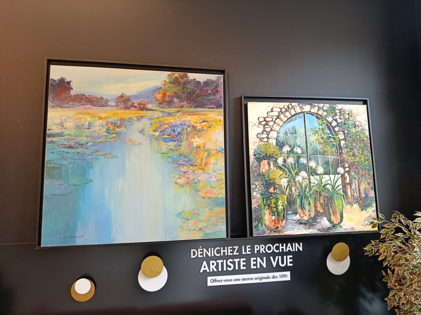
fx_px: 292
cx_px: 210
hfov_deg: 71.6
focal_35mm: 24
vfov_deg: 56.8
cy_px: 158
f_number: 1.7
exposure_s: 1/100
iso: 755
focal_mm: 5.24
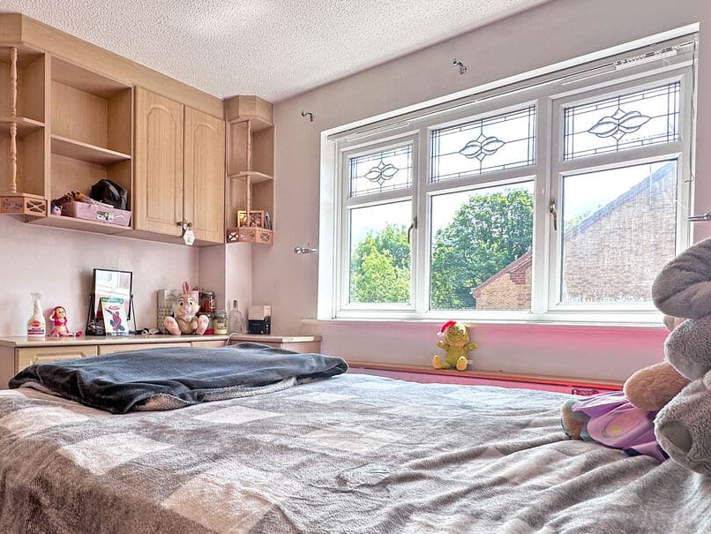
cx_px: 232
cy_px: 323
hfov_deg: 67.3
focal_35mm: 25
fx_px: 514
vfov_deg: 54.5
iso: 40
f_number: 2.2
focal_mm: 2.22
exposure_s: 1/219
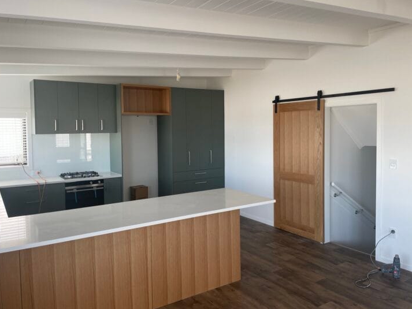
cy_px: 143
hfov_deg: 63.4
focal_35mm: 28
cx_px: 205
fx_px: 333
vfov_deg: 49.7
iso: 40
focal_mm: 4.2
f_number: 1.6
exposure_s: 1/121
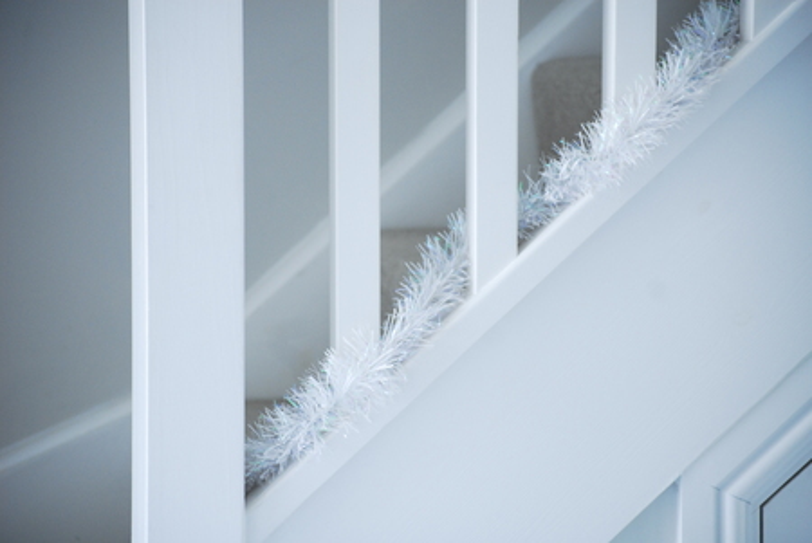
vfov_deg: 6.8
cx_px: 406
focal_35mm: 202
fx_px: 4572
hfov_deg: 10.1
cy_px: 272
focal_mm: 135
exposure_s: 1/60
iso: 800
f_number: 5
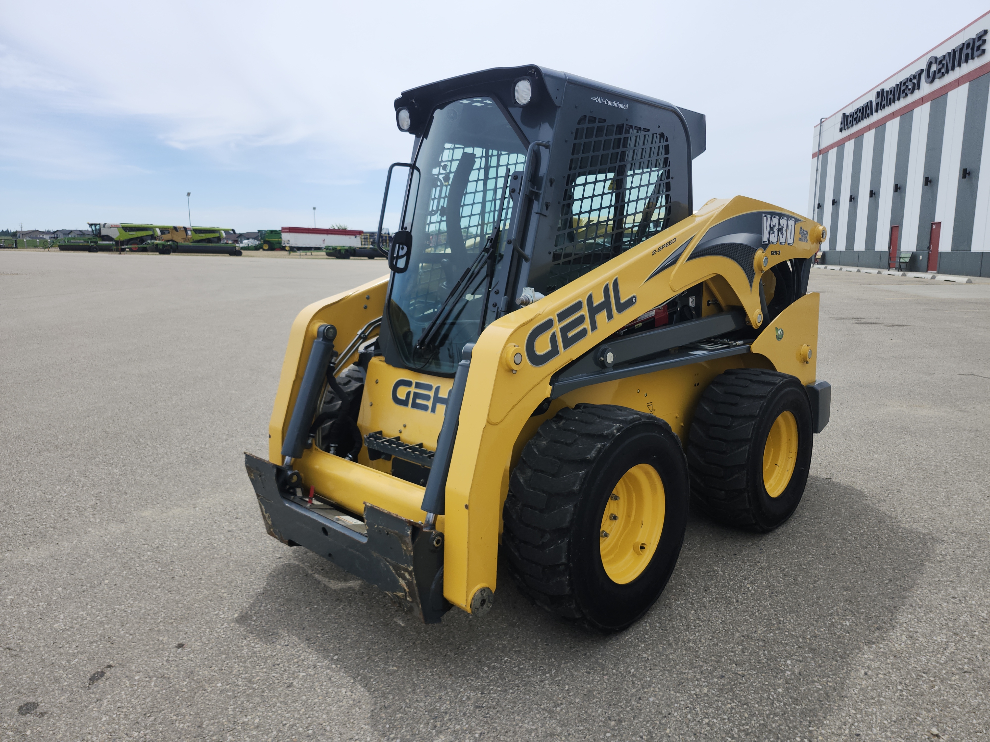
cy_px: 371
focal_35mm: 23
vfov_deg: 58.9
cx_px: 495
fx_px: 658
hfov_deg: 73.9
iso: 25
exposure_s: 1/1663
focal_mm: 5.54
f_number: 1.8
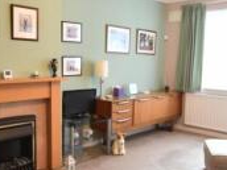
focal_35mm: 40
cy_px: 80
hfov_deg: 46.6
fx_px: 262
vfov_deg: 35.9
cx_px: 131
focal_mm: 10
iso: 1000
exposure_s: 1/15
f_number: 5
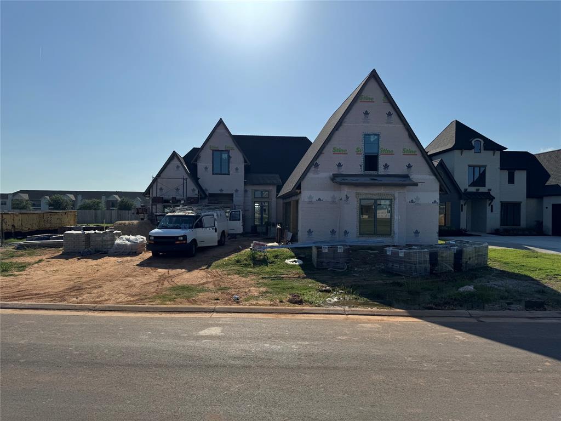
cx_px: 280
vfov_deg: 56.8
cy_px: 210
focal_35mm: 24
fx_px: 389
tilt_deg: -0.3
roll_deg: -0.1
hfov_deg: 71.6
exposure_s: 1/12346
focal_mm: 6.76
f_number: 1.78
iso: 80
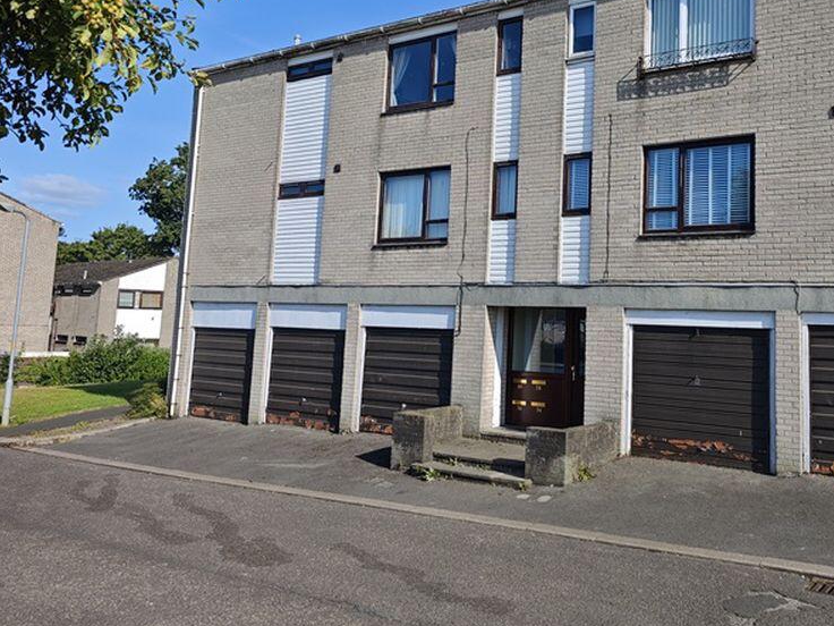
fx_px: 771
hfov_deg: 55.5
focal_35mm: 32
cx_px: 561
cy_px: 238
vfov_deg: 43.8
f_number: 2
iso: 50
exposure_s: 1/1508
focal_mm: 8.72
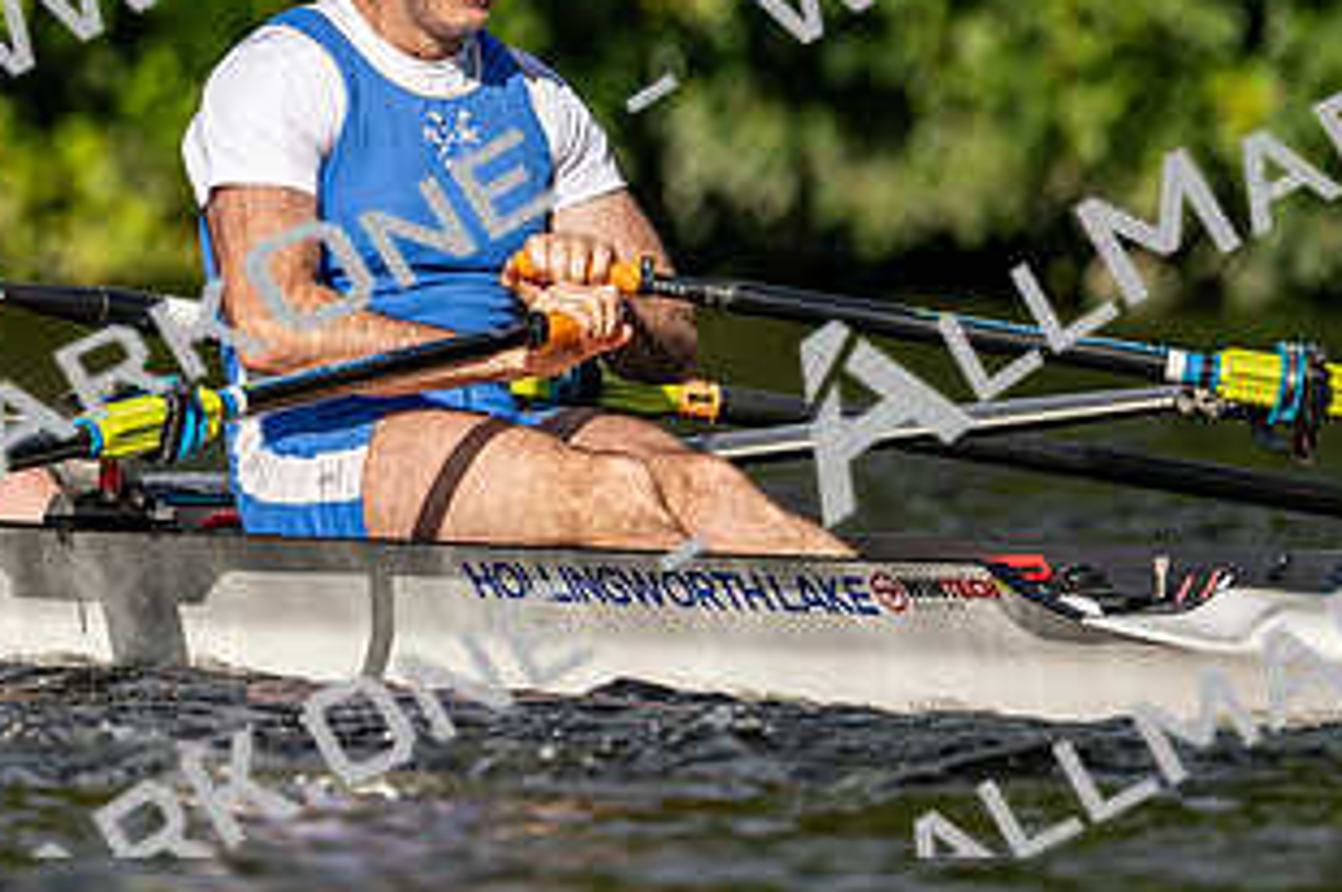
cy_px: 117
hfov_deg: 2.8
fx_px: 27854
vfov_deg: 1.8
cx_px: 429
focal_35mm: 748
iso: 200
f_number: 4.5
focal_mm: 400
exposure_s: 1/2500
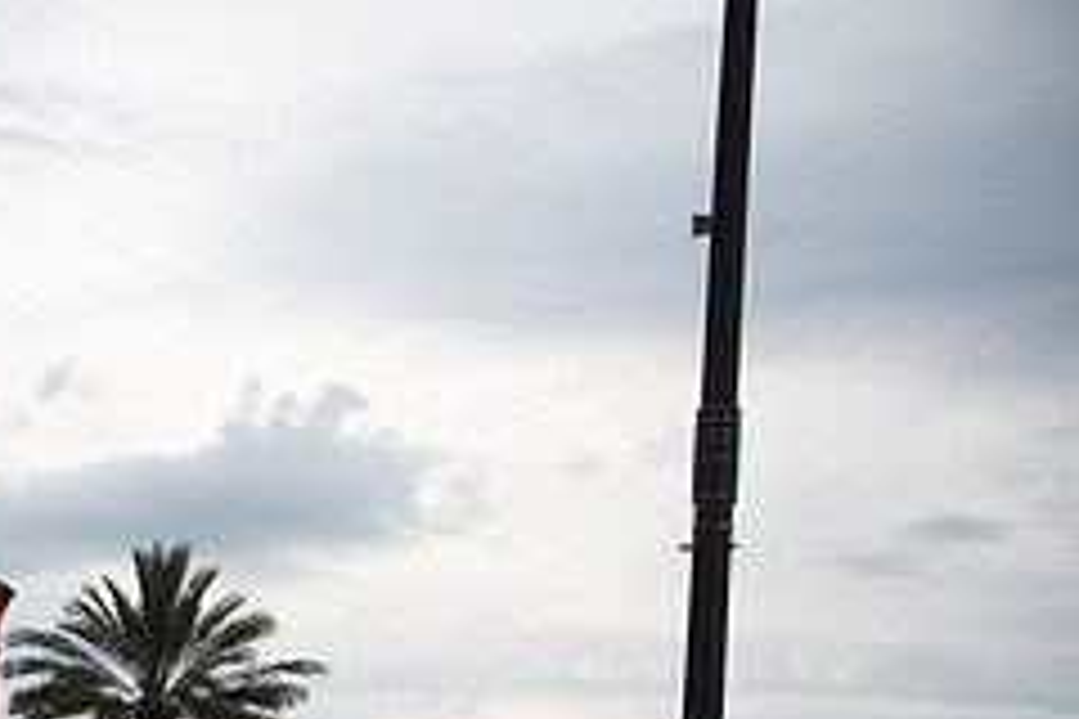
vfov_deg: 21.7
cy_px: 865
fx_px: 1738
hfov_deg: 29.8
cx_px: -198
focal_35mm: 58
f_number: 2.8
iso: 80
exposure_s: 1/200
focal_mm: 24
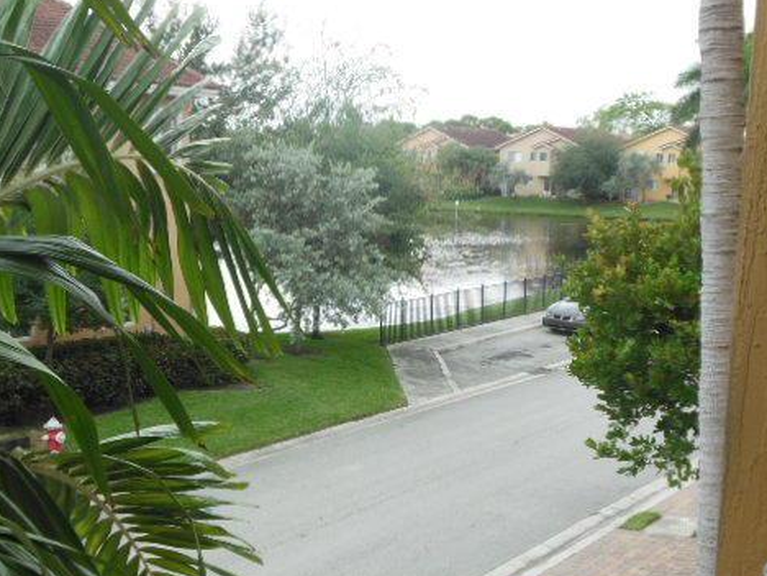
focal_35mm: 52
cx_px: 364
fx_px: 1152
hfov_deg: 36.8
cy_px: 359
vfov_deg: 27.9
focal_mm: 6.8
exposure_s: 1/200
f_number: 3.6
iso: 125
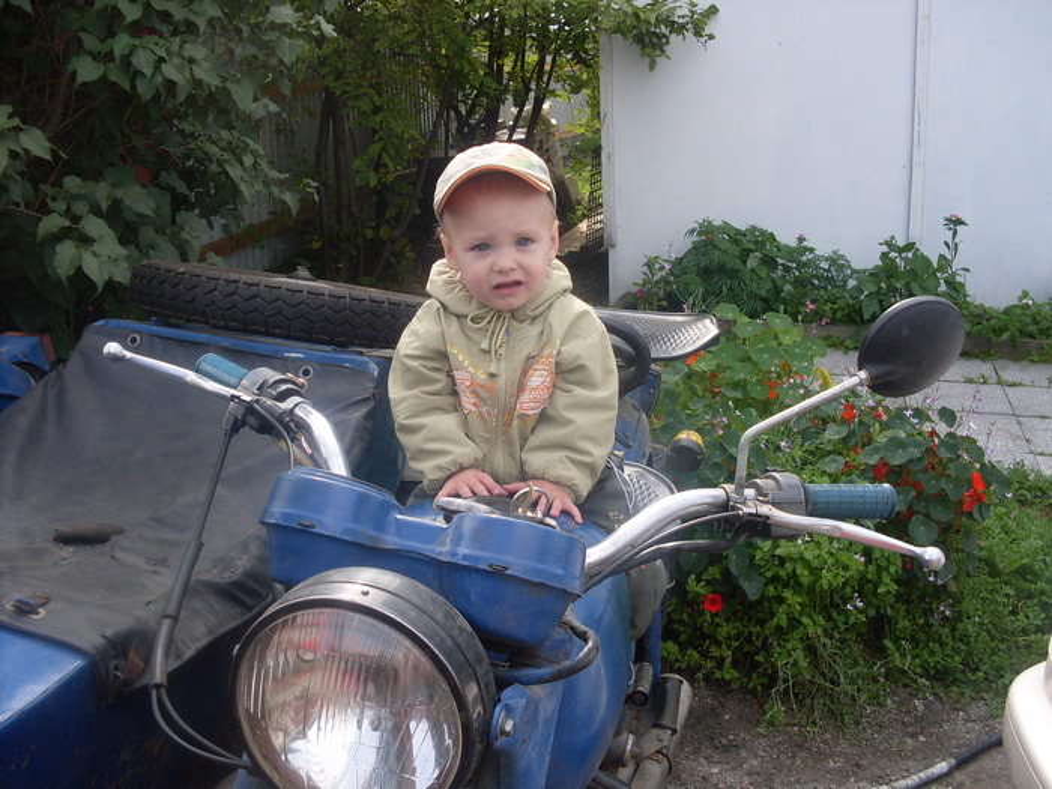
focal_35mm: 38
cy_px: 394
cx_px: 526
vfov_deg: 37.7
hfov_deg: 49.0
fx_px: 1155
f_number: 2.8
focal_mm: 6.3
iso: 80
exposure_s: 1/350
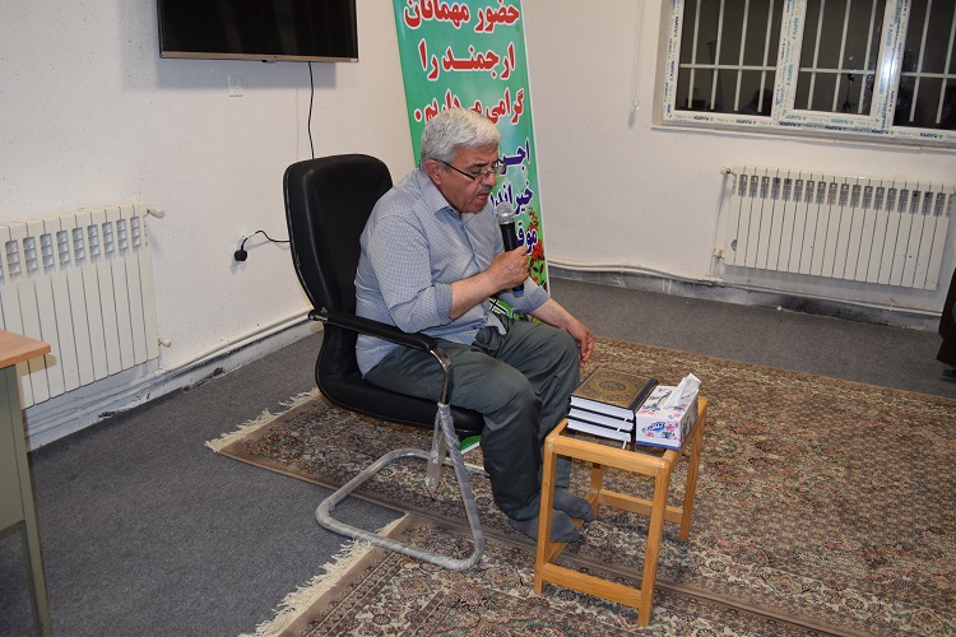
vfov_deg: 40.0
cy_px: 318
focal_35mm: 33
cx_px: 478
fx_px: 876
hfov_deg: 57.2
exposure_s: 1/100
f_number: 5
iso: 800
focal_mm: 22
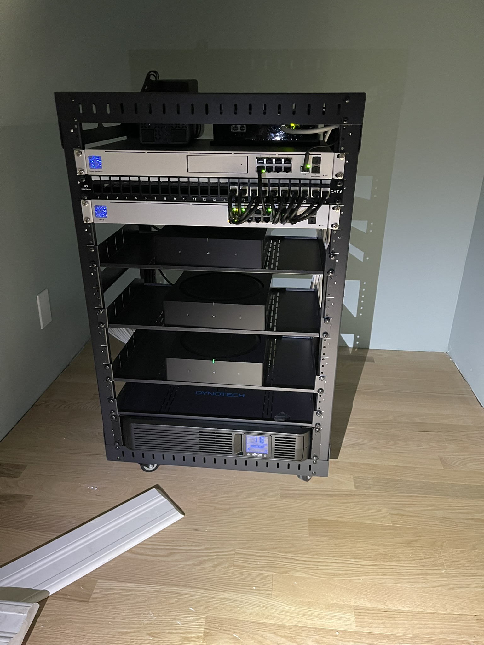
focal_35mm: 25
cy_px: 322
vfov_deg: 69.4
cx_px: 242
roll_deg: +1.6
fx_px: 466
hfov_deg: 54.9
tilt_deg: -24.9
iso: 640
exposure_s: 1/34
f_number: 1.6
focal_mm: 5.1
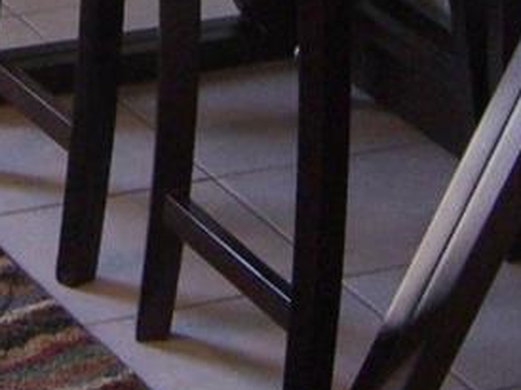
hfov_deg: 9.4
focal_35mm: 208
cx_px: -70
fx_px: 3128
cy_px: -371
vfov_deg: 6.9
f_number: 2.8
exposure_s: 1/100
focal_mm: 7.9
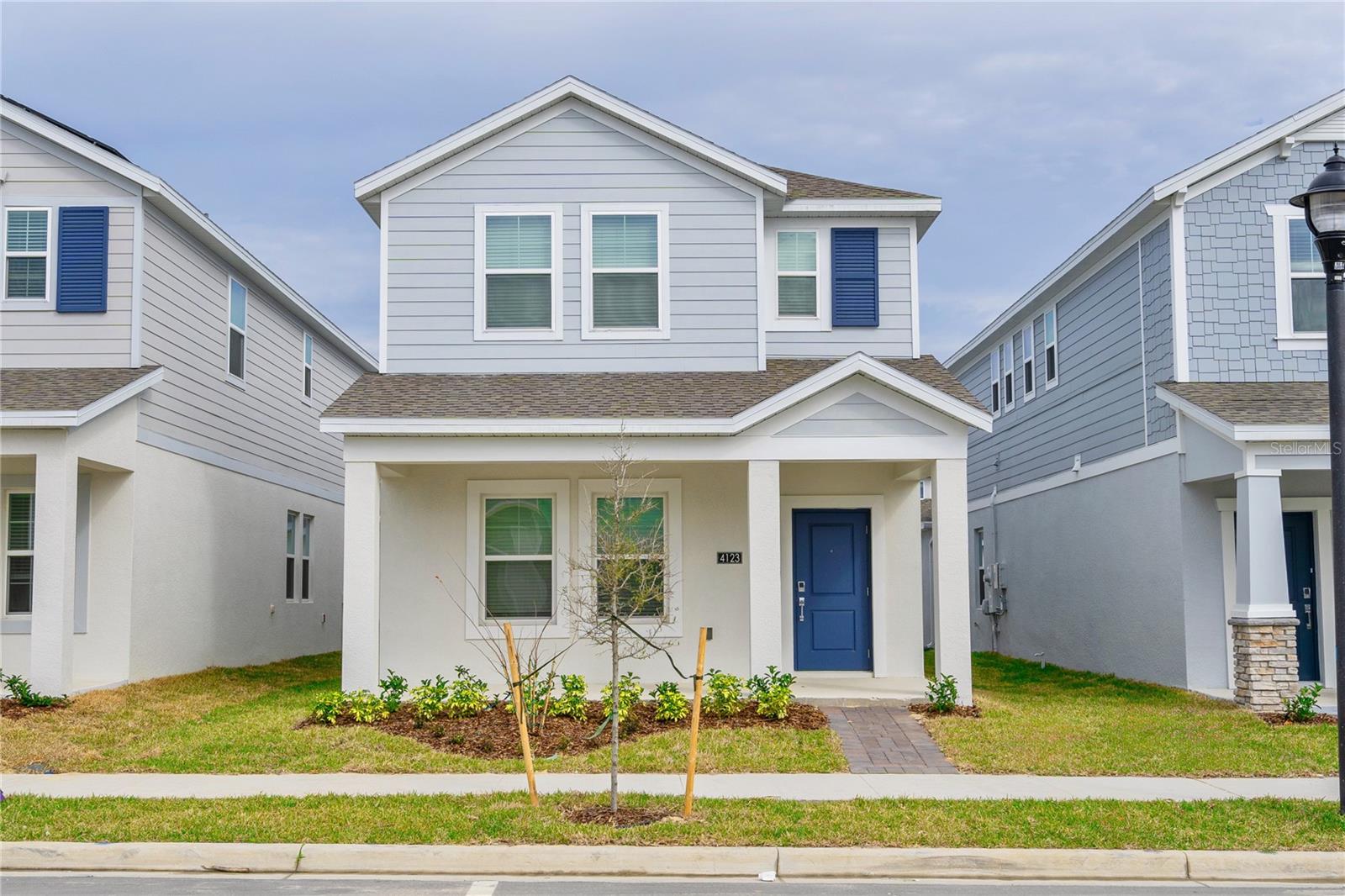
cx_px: 672
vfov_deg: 33.4
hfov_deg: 48.5
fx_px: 1494
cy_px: 448
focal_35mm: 40
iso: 250
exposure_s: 1/800
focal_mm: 27
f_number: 8
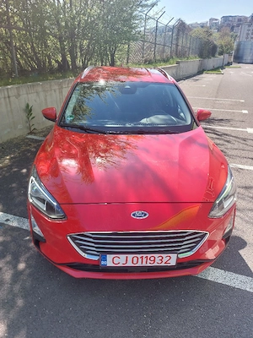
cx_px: 126
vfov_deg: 69.4
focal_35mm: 25
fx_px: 244
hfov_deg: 54.9
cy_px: 169
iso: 25
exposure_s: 1/323
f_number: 1.8
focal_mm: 5.23
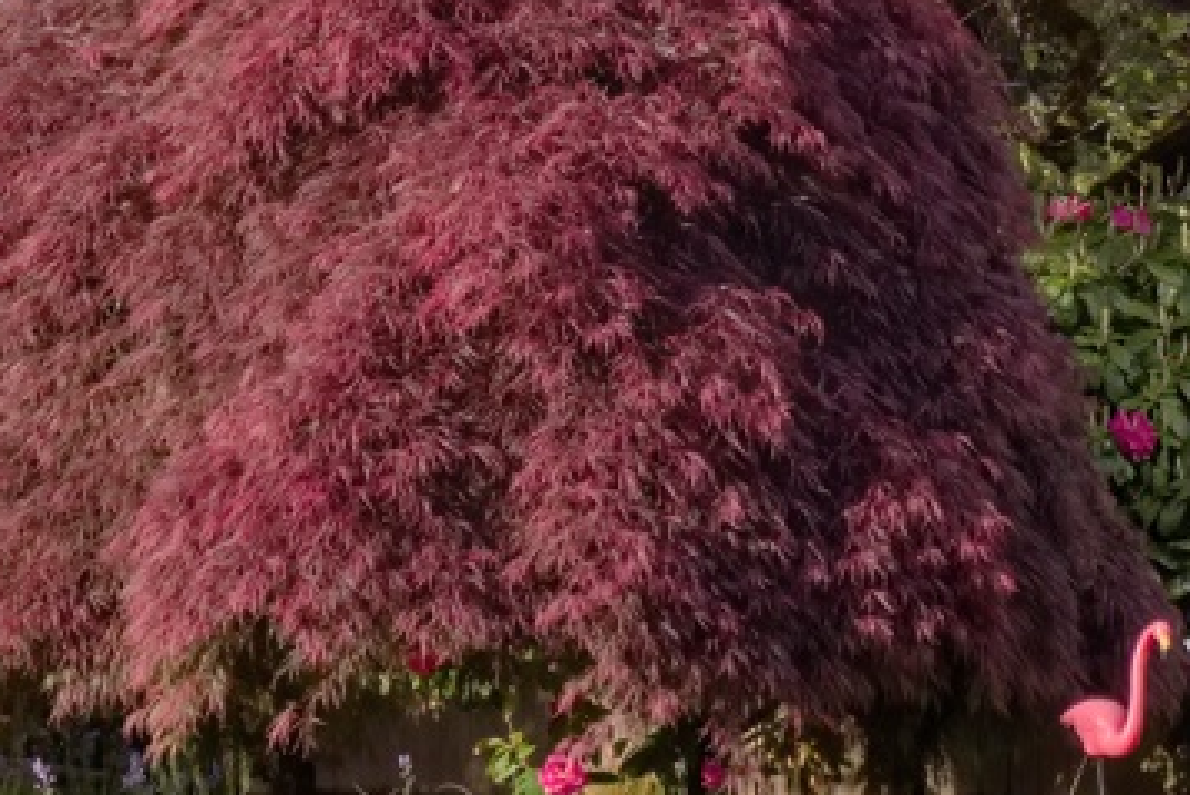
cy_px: -406
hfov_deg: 7.2
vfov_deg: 4.8
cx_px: 1313
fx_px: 9391
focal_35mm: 284
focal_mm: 35.8
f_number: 8
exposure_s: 1/60
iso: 200
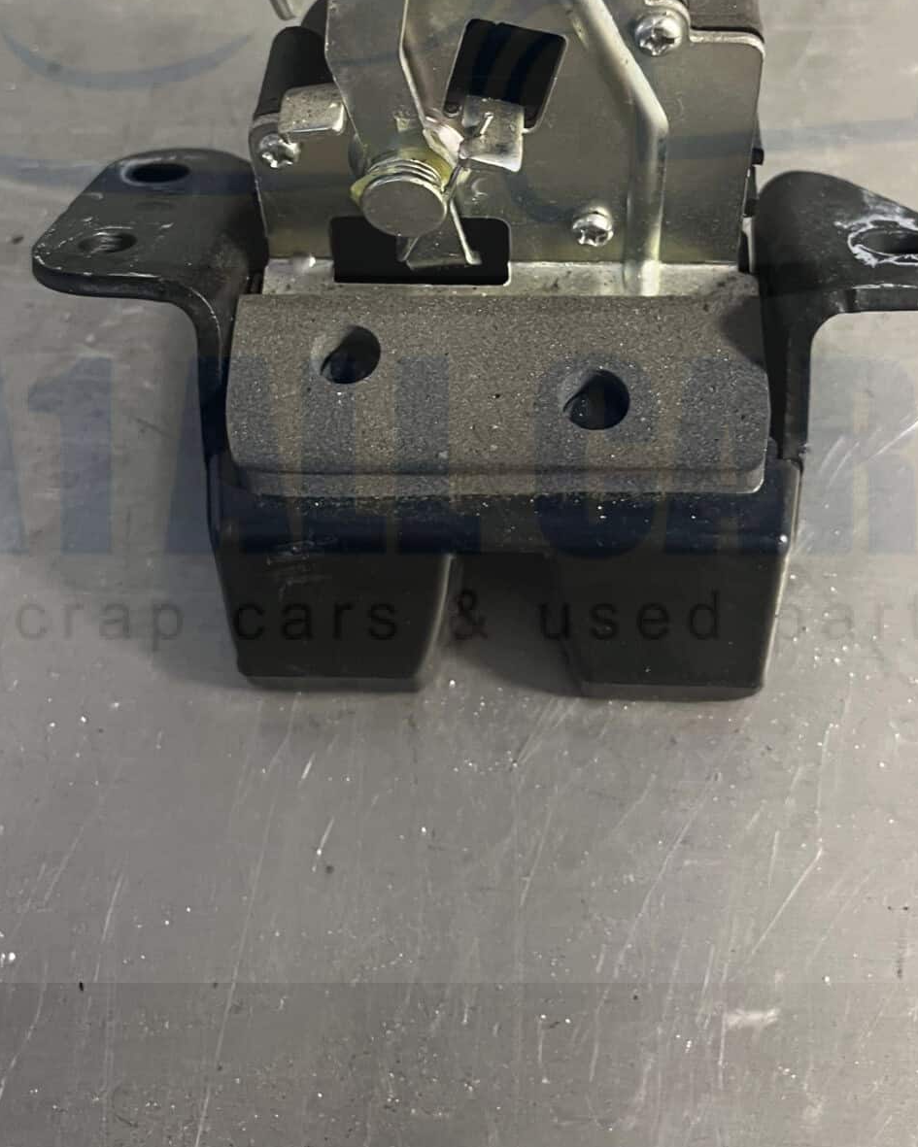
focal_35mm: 44
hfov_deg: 34.1
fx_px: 1494
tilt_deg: -57.5
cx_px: 511
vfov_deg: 40.4
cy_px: 237
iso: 400
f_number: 1.6
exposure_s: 1/33
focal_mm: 5.1
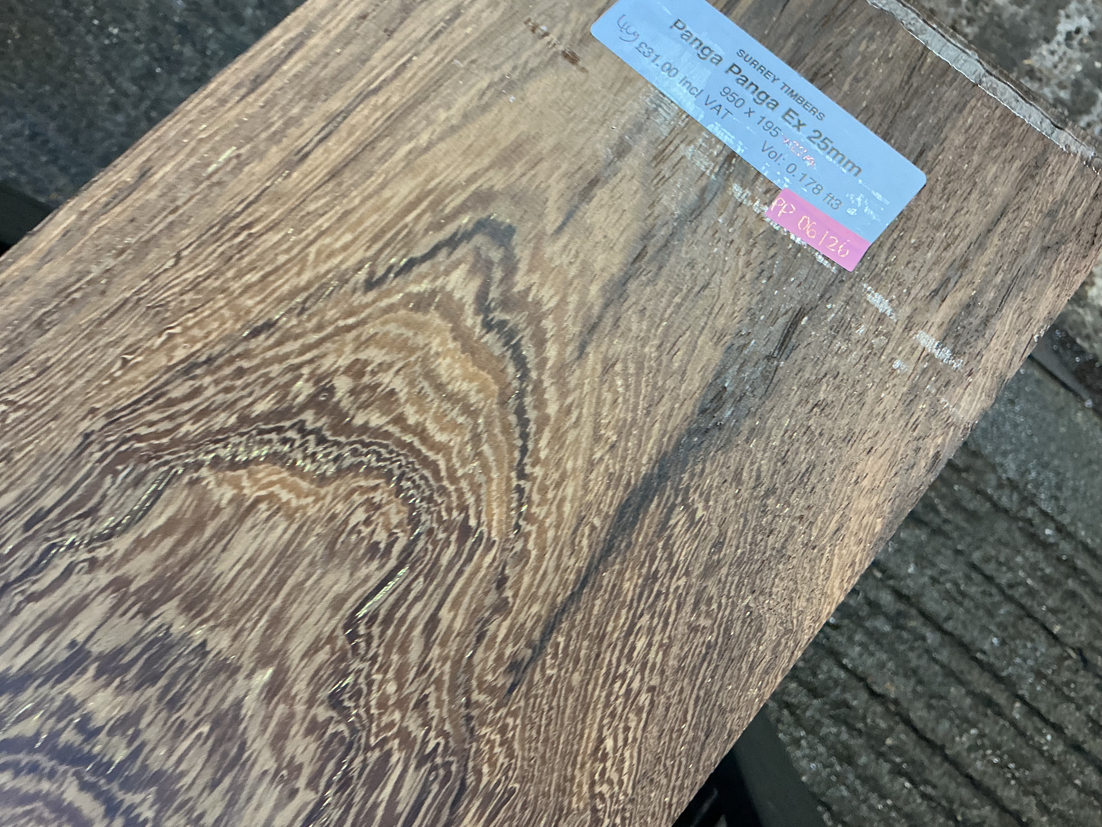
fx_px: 923
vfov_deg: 48.2
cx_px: 551
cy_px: 414
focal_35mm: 29
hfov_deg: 61.7
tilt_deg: -74.7
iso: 160
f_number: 1.8
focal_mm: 3
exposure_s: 1/50
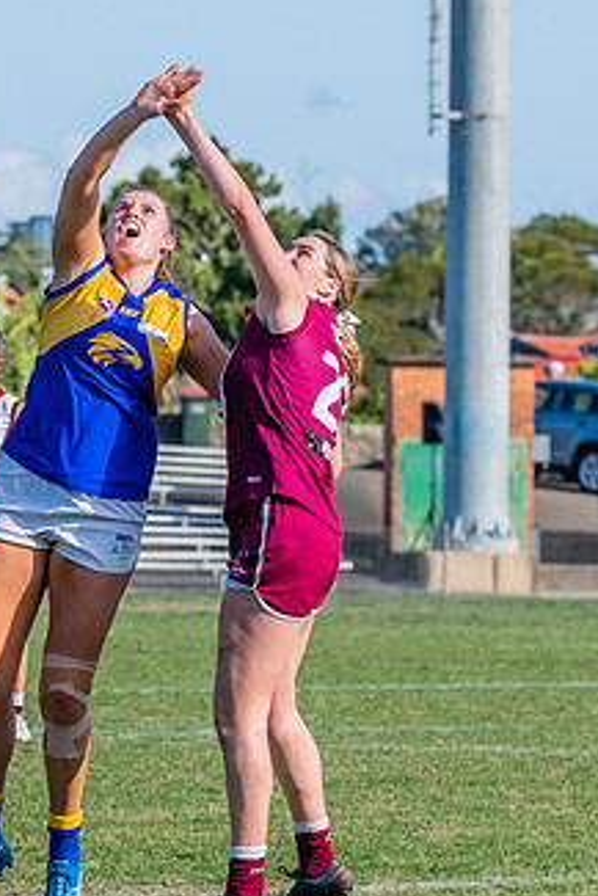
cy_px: 452
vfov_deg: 4.7
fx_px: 10976
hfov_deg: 3.1
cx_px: 212
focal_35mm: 441
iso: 800
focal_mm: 170
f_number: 9
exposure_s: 1/1600
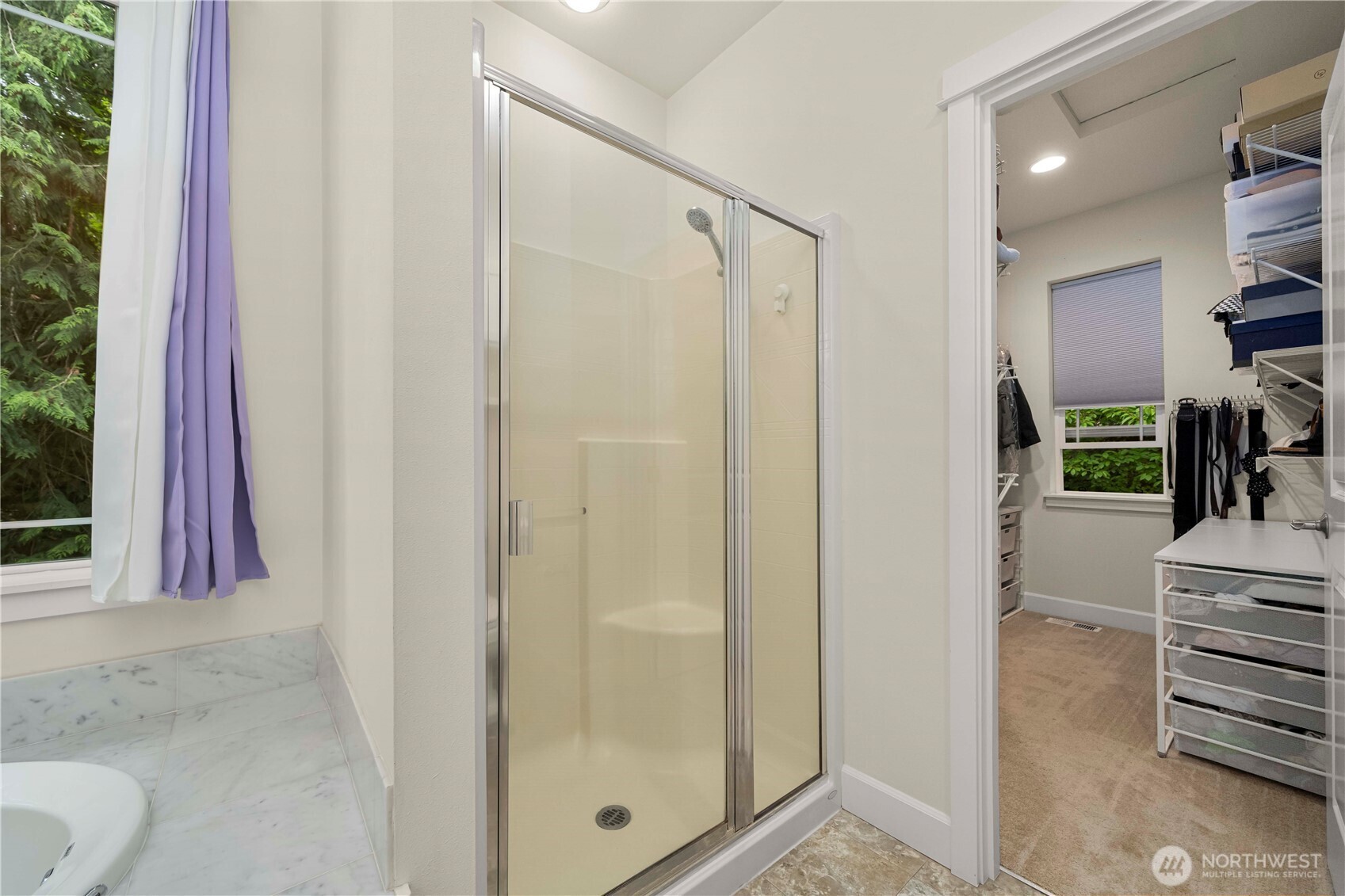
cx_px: 672
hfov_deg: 108.3
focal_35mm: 13
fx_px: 486
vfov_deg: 85.4
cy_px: 448
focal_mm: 13
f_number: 7.1
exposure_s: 1/30
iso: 400
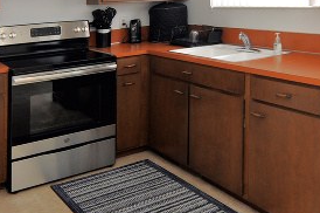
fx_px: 373
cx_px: 202
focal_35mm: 42
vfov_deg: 31.5
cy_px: 67
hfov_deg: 46.0
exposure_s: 1/60
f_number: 4
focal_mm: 12
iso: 200
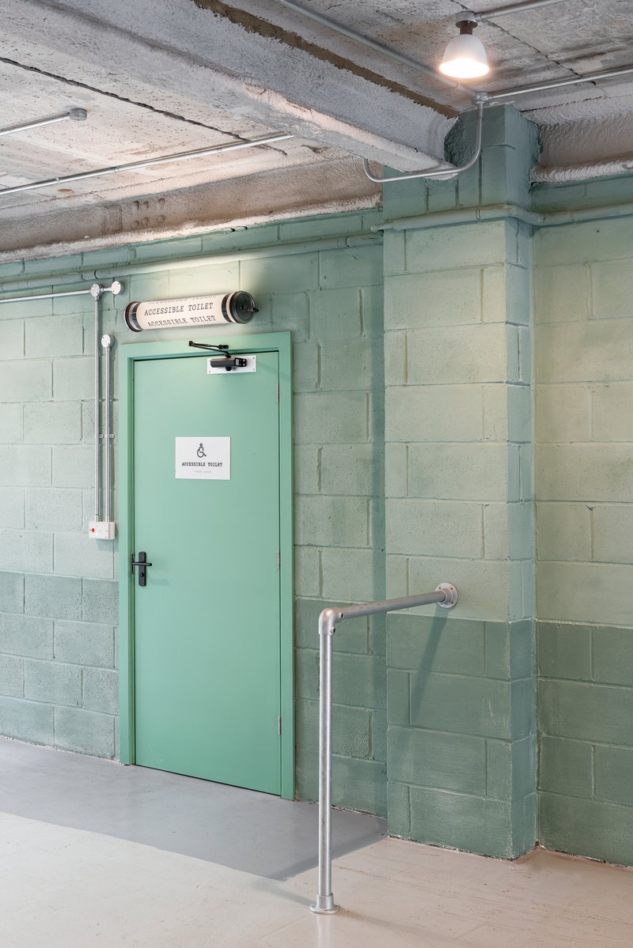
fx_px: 1160
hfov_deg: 30.5
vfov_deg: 44.5
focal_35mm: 44
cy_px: 474
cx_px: 316
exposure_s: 1/1.25
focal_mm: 44
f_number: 10
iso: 160
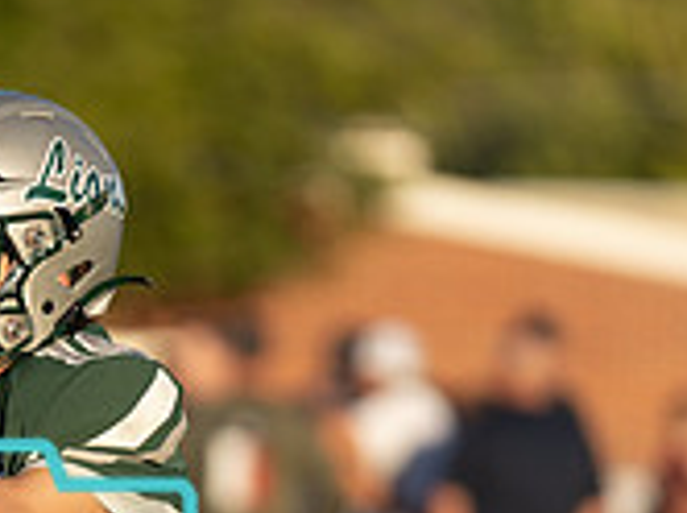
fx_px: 15517
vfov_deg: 1.9
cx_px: 9
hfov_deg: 2.5
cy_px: 626
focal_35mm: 783
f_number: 2.8
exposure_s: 1/1250
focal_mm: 200
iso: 125
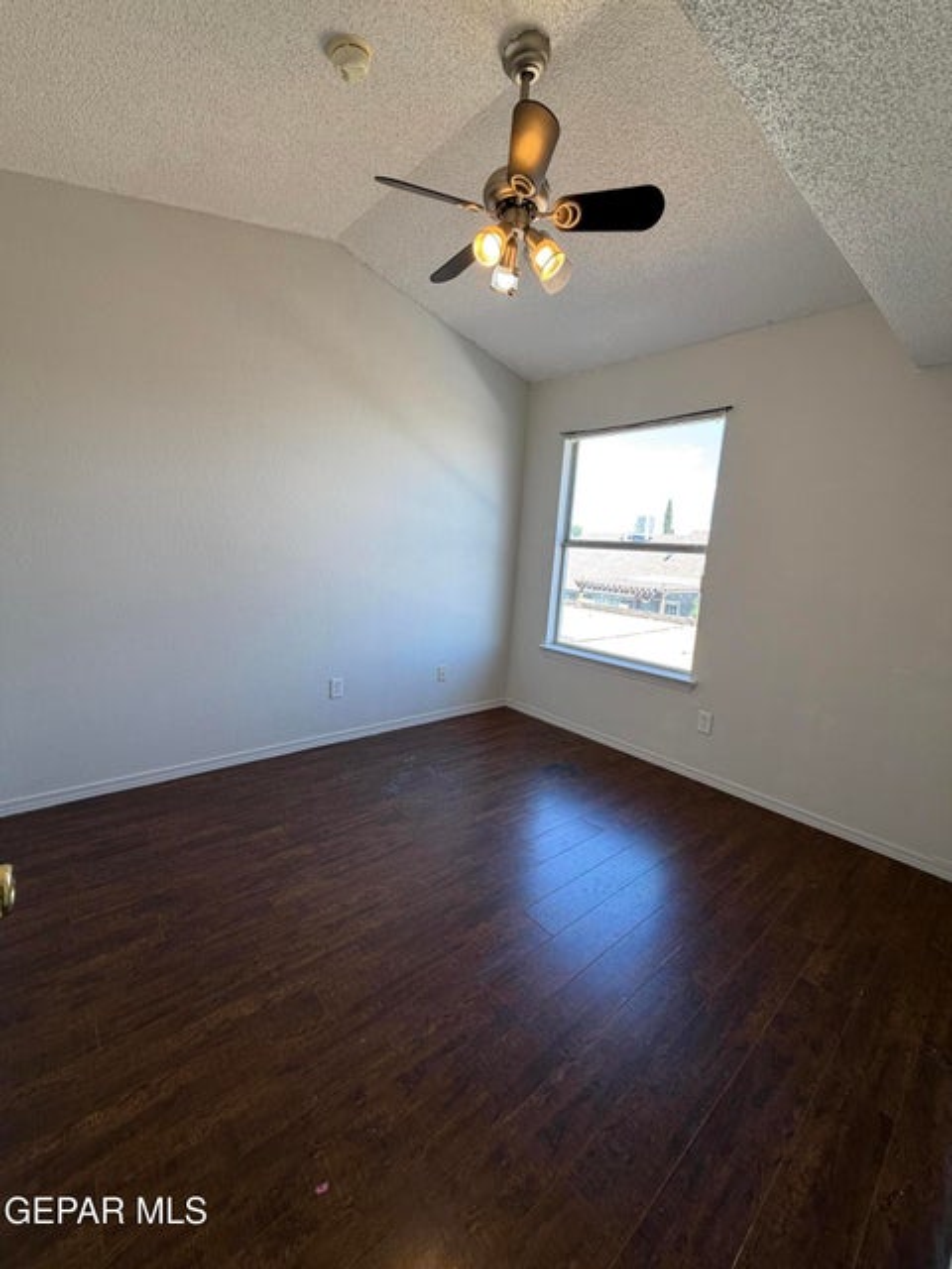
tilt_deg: -9.1
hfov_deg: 85.7
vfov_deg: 102.1
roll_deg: -4.8
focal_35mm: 14
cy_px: 634
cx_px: 476
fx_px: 513
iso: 100
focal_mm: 2.22
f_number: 2.2
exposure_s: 1/120
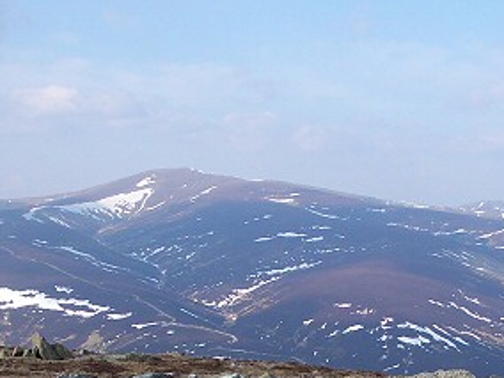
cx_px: 284
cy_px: 382
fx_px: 1150
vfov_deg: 18.2
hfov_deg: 24.7
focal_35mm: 79
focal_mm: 5.8
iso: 80
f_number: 4.3
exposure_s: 1/320
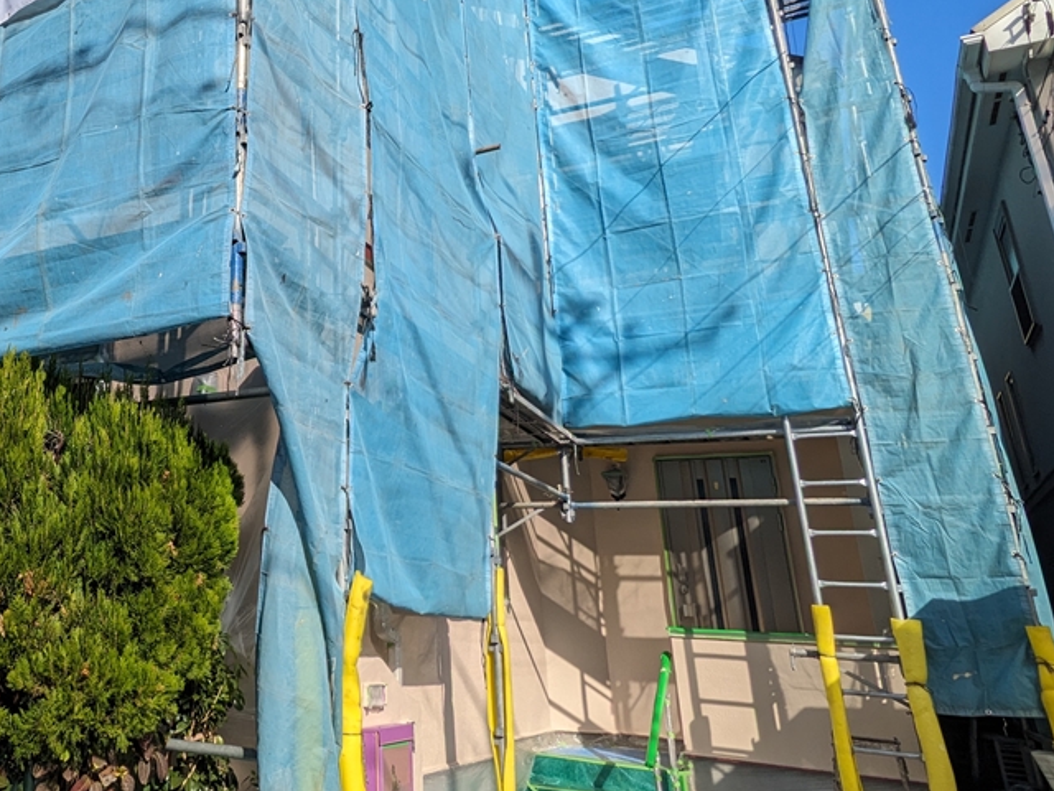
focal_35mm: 30
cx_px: 175
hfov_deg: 54.7
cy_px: 264
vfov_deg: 46.1
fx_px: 913
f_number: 2.2
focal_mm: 2.22
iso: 35
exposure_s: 1/1212
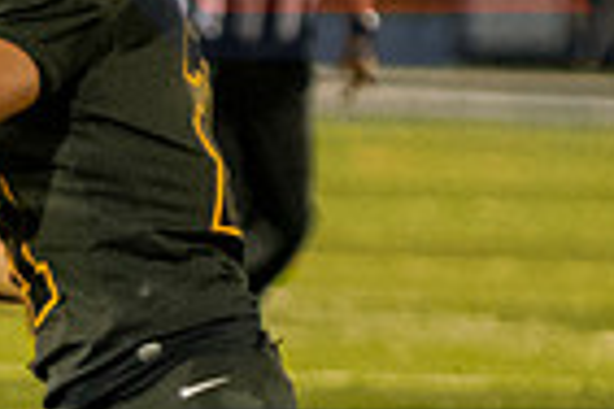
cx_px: -628
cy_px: 457
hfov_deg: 1.3
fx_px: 26605
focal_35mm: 1560
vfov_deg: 0.9
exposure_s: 1/1250
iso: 10000
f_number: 2.8
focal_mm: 200
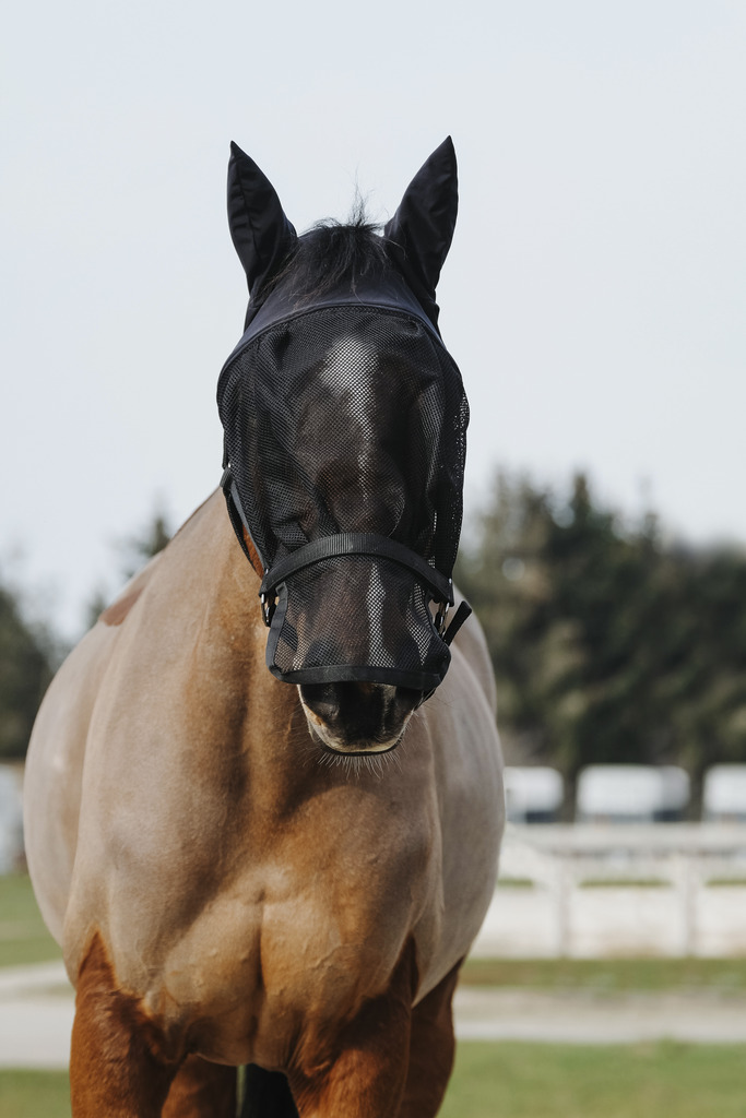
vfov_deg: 12.2
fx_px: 5251
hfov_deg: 8.1
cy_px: 559
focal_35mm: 169
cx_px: 373
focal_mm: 112.6
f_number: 4
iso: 400
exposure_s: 1/1000
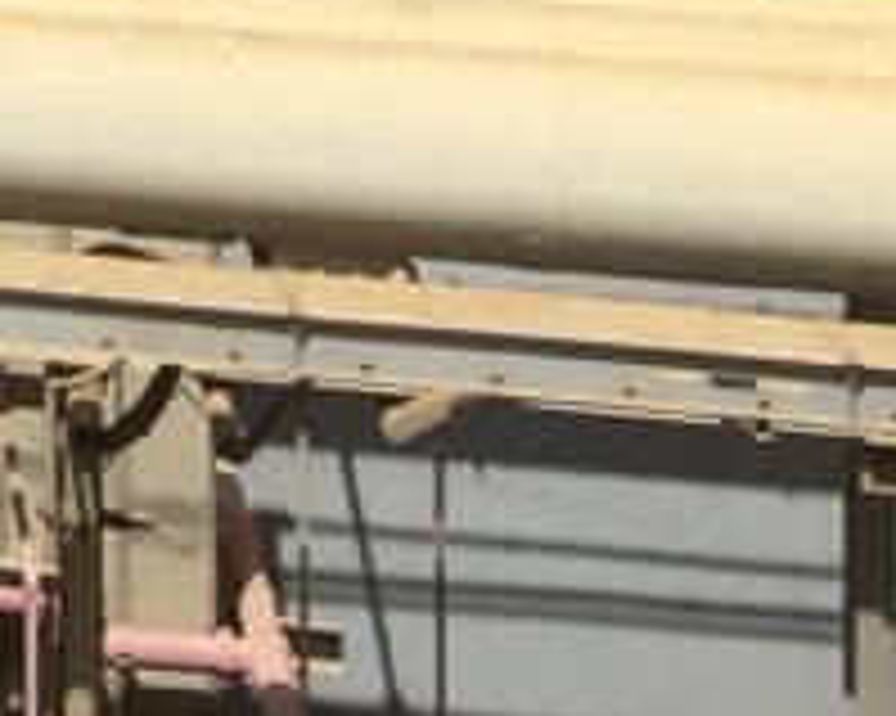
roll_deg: -2.8
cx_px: -2197
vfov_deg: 6.3
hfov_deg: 7.1
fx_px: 6043
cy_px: -1400
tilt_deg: +0.9
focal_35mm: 228
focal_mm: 4.15
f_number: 2.2
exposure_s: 1/3597
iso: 32
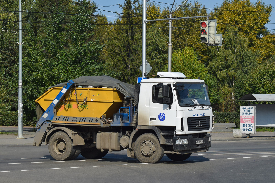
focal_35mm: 82
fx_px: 630
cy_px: 92
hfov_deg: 24.6
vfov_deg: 16.6
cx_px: 138
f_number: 7.1
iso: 200
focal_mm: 55
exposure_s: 1/1250
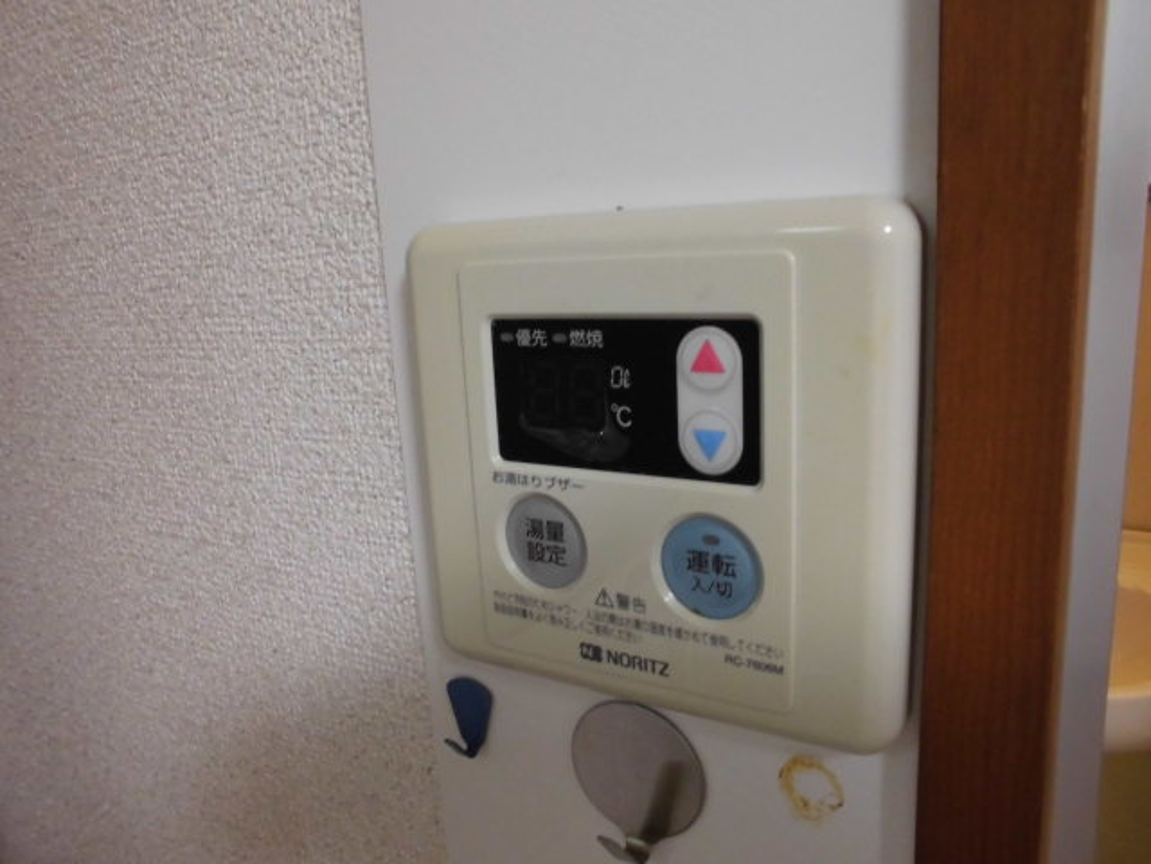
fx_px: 865
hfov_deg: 67.3
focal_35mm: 26
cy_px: 432
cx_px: 576
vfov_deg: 53.1
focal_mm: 4.6
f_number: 3.5
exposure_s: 1/25
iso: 400
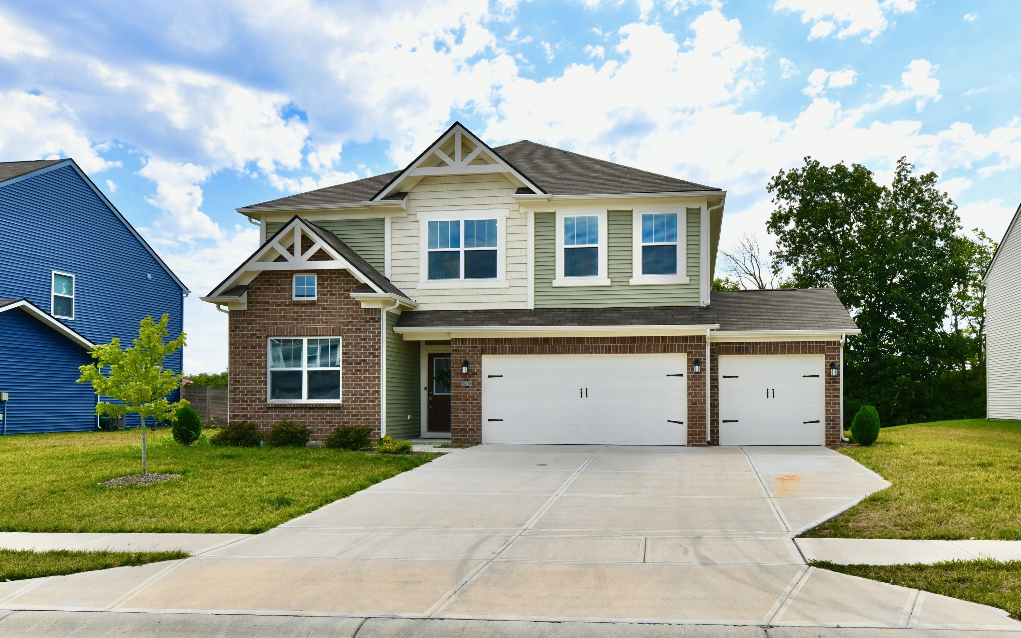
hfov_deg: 79.7
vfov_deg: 55.0
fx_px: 612
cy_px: 333
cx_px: 513
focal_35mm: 22
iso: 640
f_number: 13
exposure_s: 1/640
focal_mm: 21
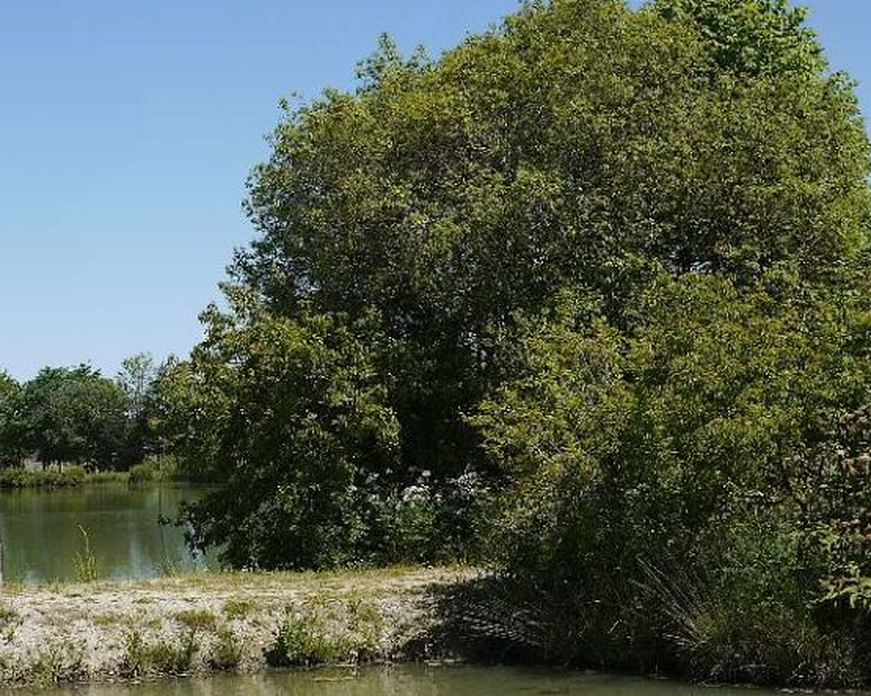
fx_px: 1856
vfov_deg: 21.0
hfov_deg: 26.3
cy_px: 563
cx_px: 298
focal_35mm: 72
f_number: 5
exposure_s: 1/800
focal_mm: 20
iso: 100
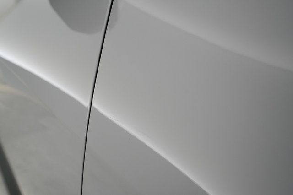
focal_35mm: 28
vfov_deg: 46.4
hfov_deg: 65.5
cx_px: 146
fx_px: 228
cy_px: 98
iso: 3200
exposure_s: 1/100
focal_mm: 28
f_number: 5.6
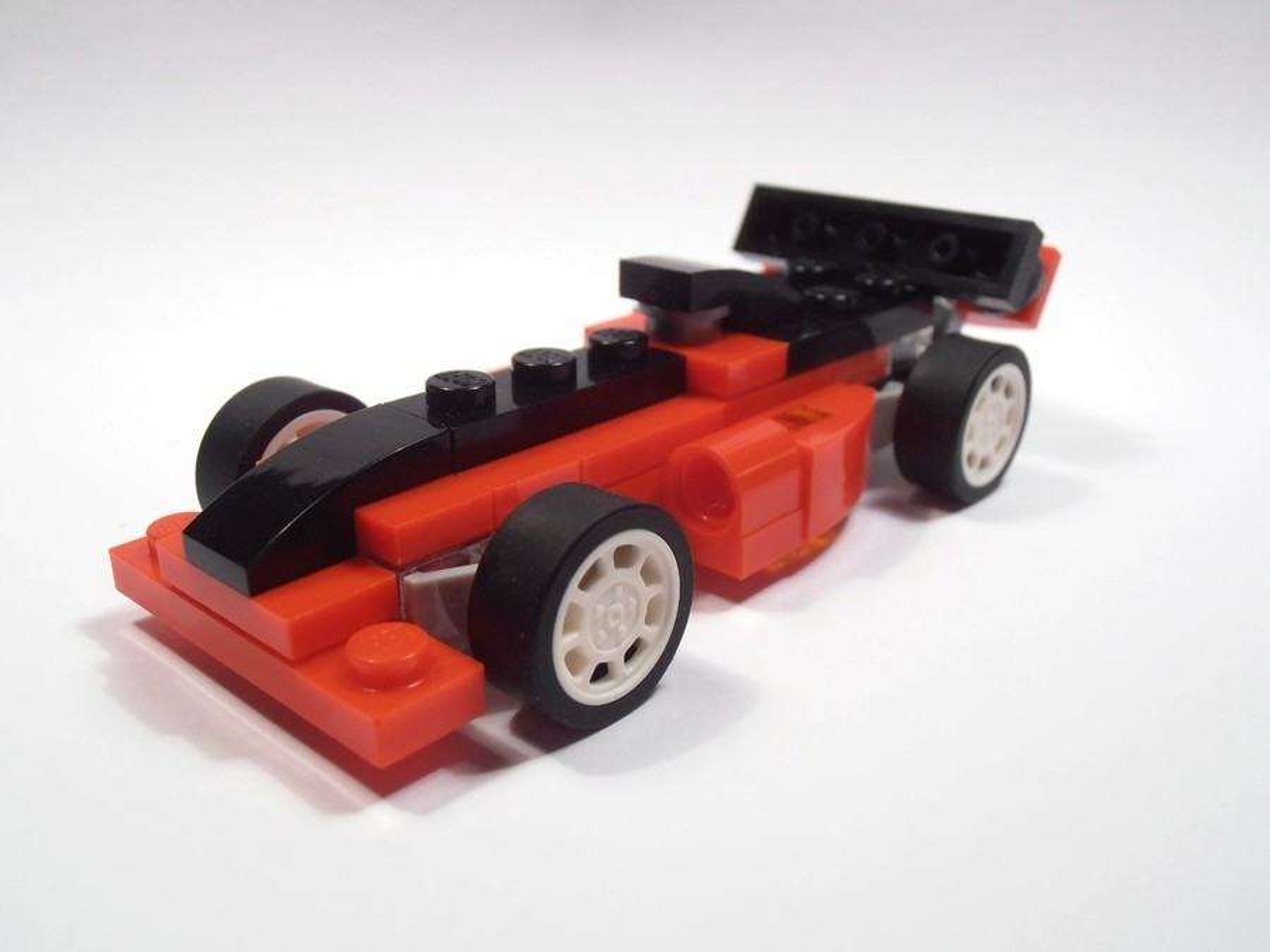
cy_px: 476
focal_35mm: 37
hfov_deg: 50.1
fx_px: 1357
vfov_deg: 38.7
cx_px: 635
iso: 80
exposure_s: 1/50
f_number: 3.9
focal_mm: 6.61
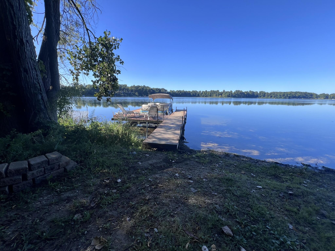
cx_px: 168
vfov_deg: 89.9
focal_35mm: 13
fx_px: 126
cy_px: 126
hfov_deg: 106.2
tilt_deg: -11.9
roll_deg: -1.6
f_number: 1.8
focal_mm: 1.57
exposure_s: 1/641
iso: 32
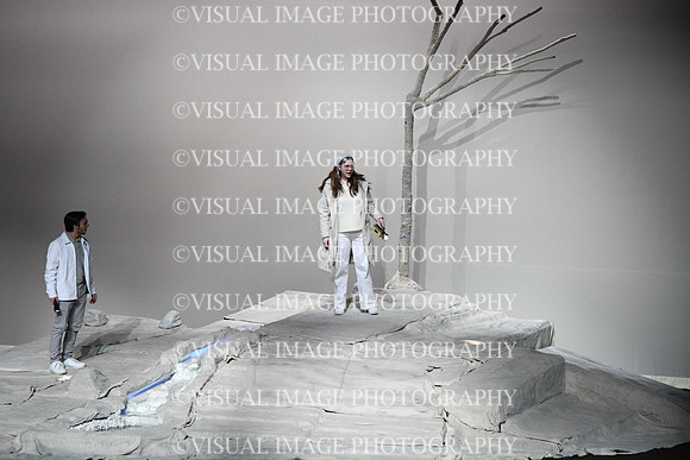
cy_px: 230
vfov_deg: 6.9
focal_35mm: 200
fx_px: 3834
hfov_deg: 10.3
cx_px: 345
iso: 5000
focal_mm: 200
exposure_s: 1/320
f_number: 4
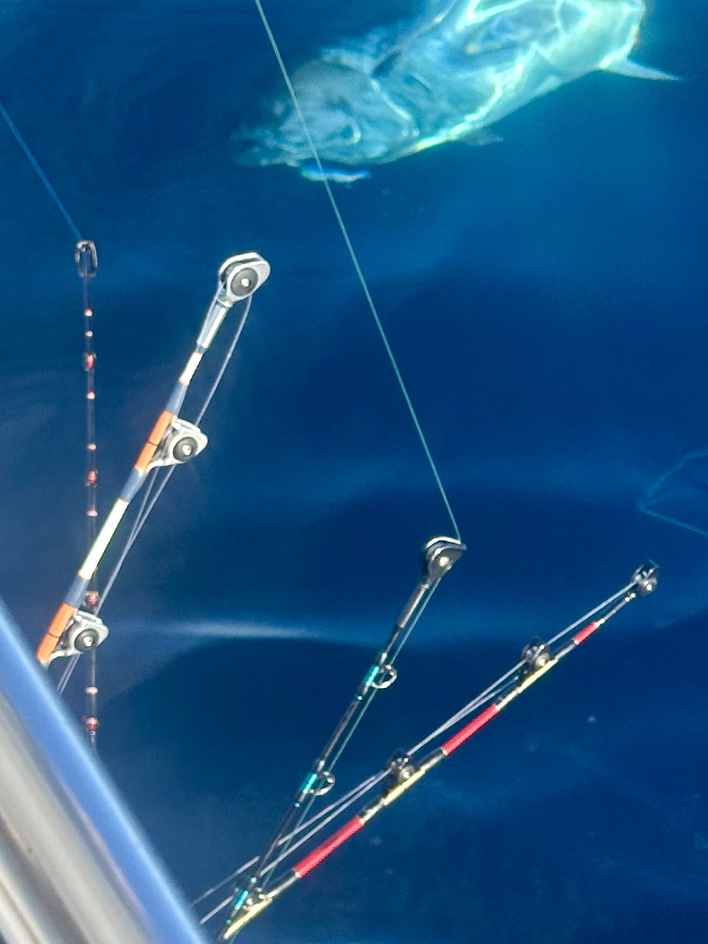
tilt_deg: -44.2
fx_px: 3244
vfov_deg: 16.4
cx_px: 526
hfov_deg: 12.4
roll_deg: -12.3
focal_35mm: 119
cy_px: 745
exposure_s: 1/1073
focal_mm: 6.86
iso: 64
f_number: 1.78
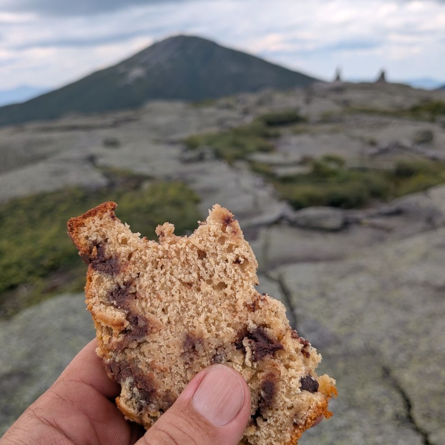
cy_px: 242
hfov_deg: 55.6
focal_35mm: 29
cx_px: 227
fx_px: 422
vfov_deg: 55.6
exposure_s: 1/943
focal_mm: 4.53
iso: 26
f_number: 1.7
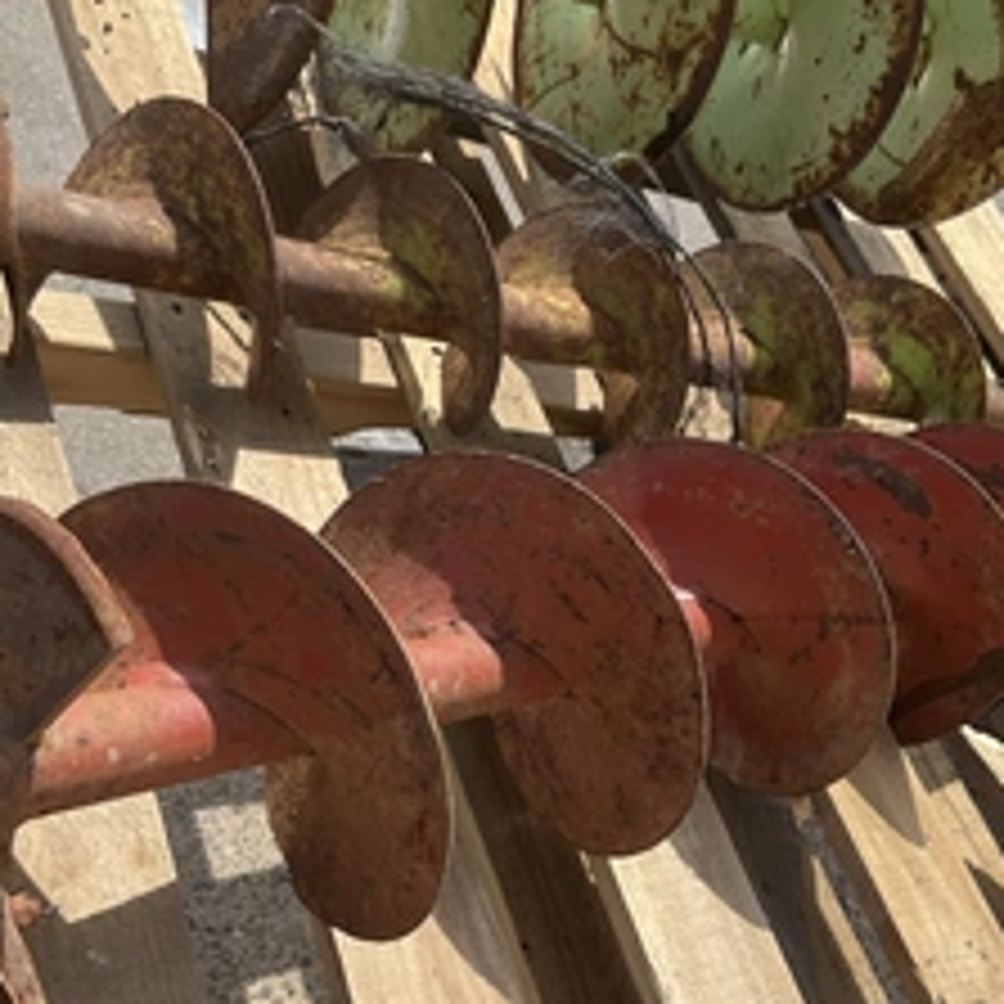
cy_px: 626
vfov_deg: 36.6
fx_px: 1509
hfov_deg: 36.8
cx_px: 486
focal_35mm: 46
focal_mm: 3
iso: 25
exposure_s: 1/1279
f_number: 1.8
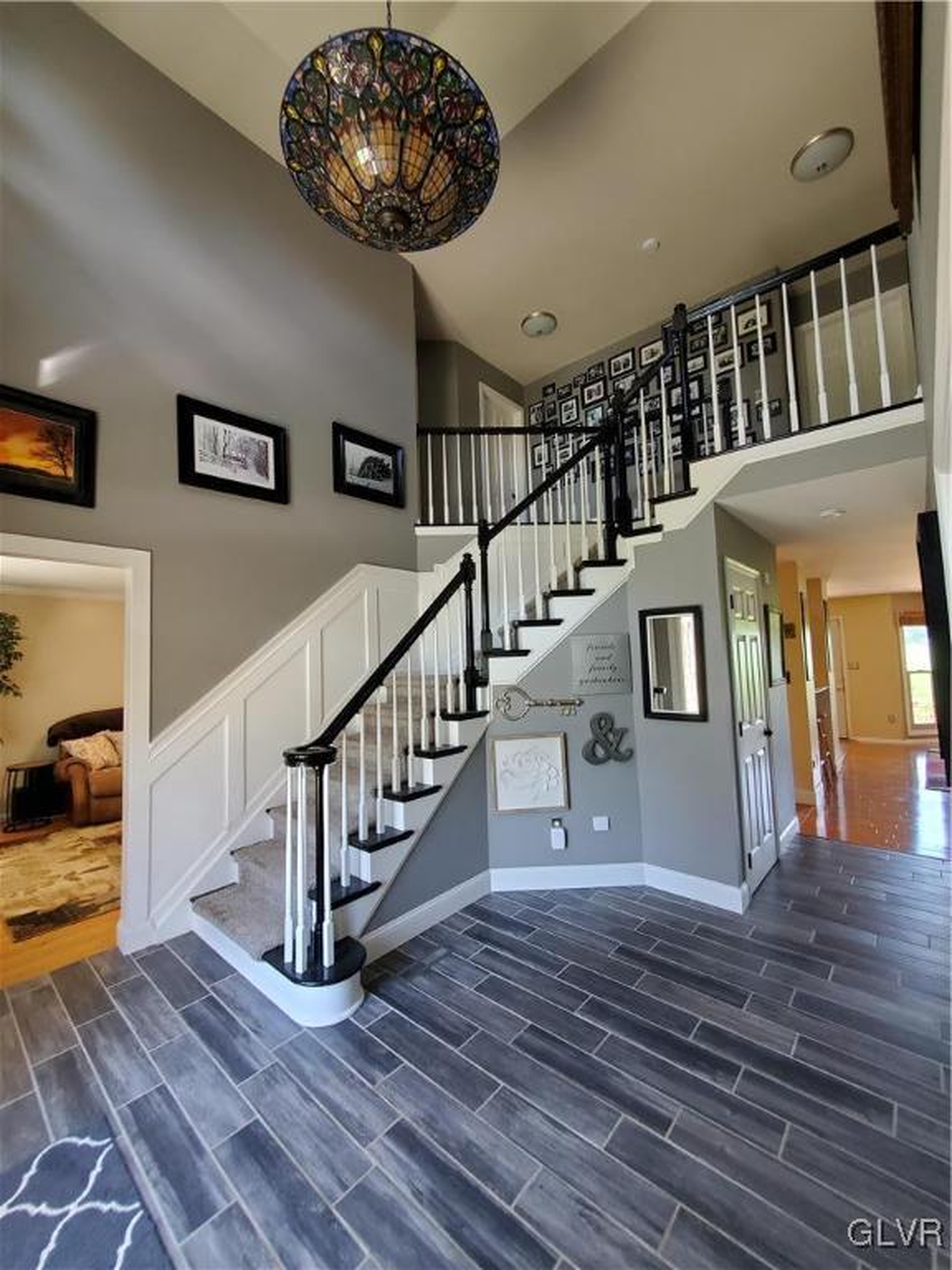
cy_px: 635
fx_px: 477
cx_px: 476
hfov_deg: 89.9
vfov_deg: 106.2
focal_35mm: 13
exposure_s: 1/59
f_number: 2.2
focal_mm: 1.8
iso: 400
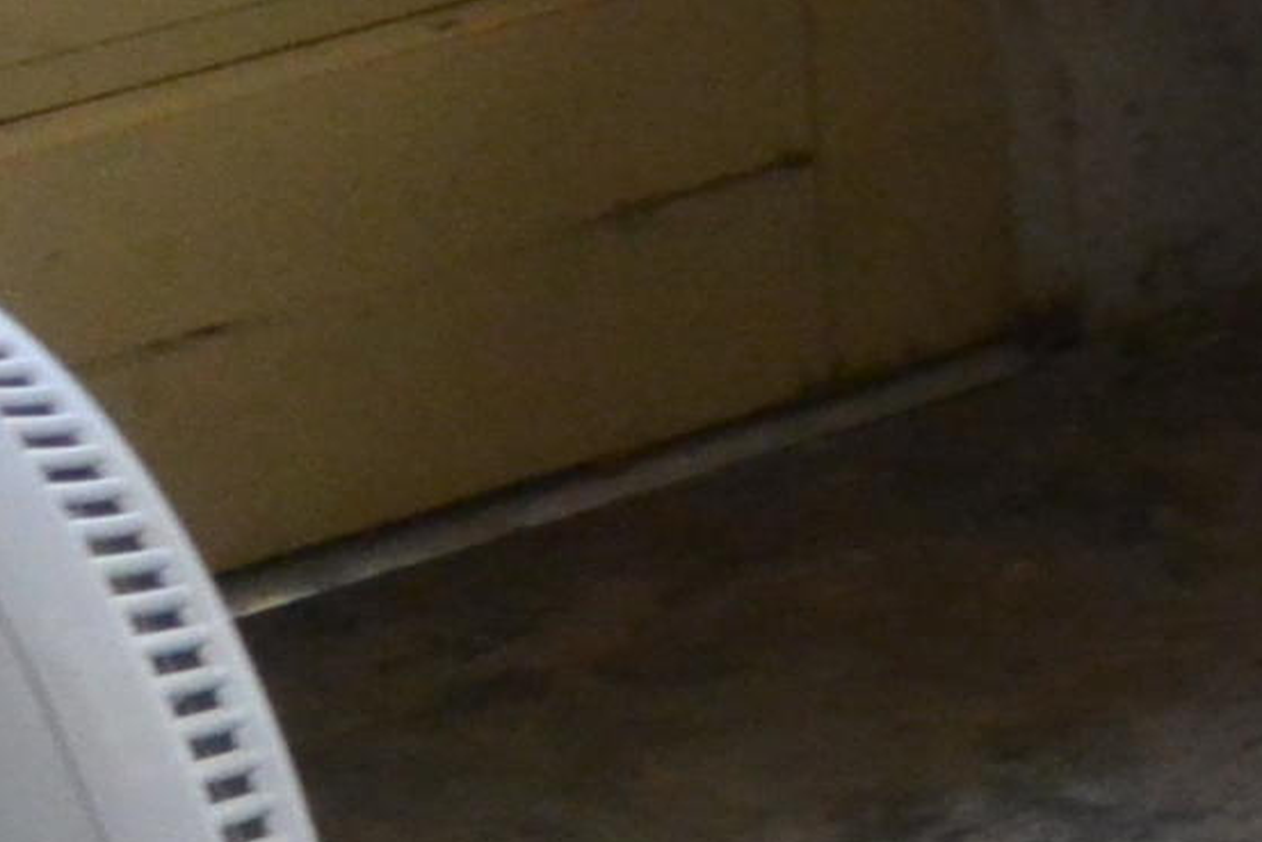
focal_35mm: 217
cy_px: -860
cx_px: 3382
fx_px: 7609
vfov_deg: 6.2
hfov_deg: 8.4
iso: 800
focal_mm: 15.1
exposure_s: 1/40
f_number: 4.2
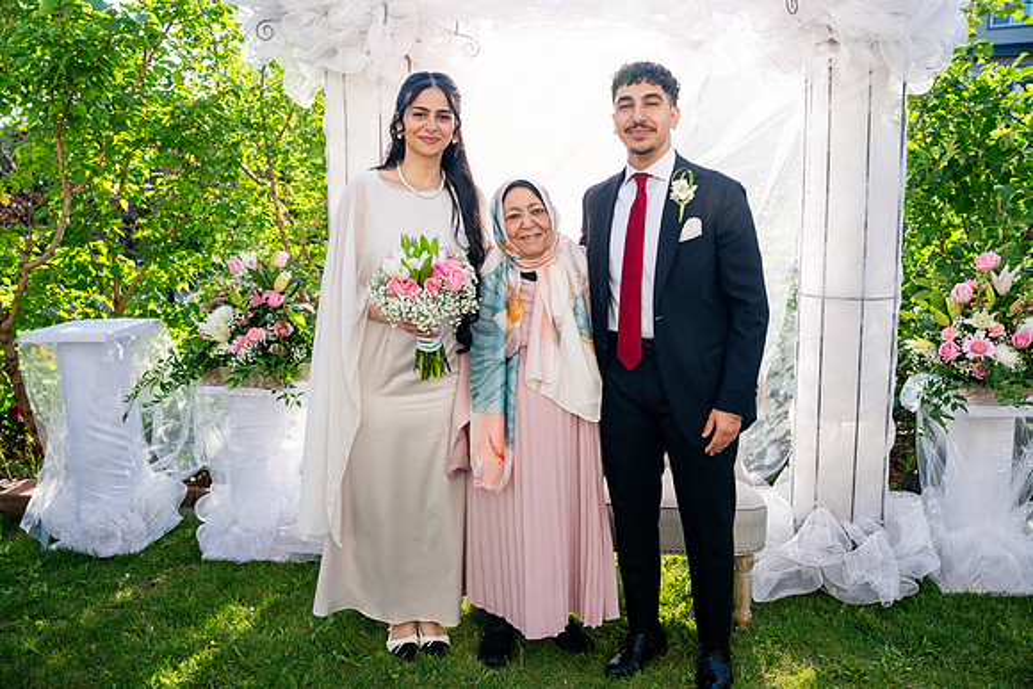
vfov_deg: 46.4
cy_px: 344
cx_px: 516
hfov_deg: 65.5
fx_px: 804
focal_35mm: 28
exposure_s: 1/640
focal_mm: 28
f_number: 3.5
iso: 200
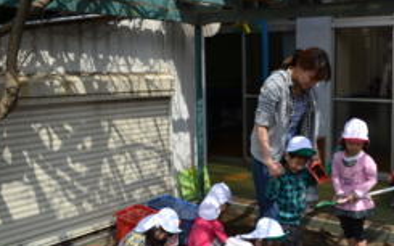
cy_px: 123
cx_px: 306
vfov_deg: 28.6
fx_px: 483
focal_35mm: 45
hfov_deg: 42.7
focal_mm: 18
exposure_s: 1/200
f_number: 7.1
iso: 100
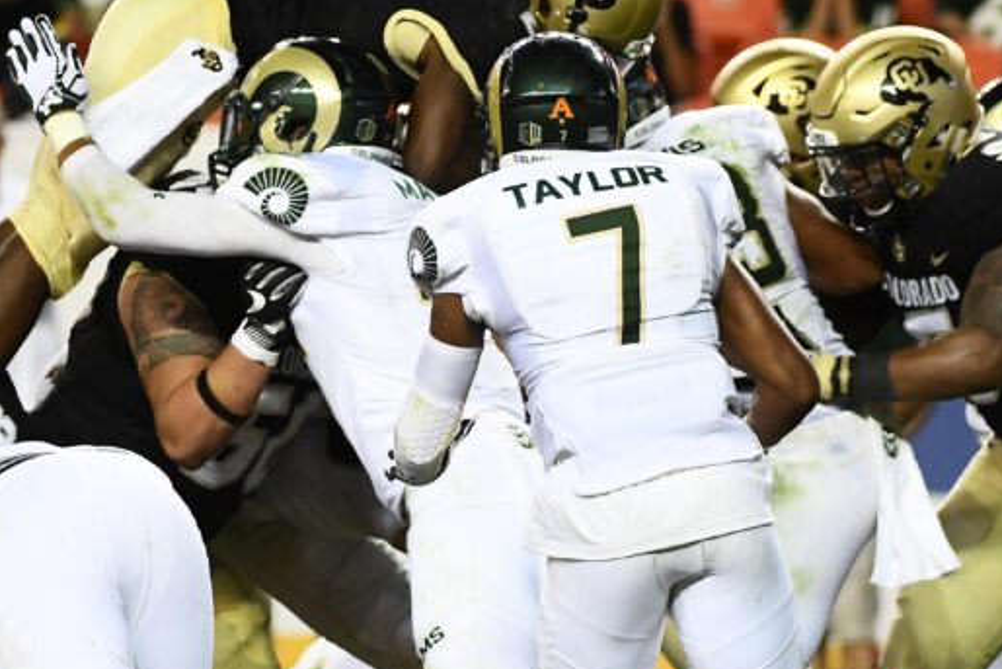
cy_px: 397
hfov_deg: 2.9
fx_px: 19961
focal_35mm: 717
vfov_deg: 1.9
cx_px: 466
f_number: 4
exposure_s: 1/1600
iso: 5000
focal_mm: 240
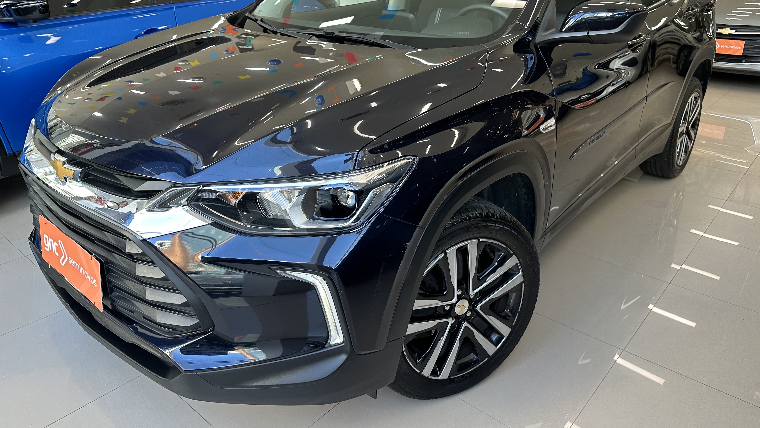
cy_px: 155
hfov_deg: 69.9
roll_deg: +0.1
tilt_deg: -18.7
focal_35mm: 27
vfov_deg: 42.5
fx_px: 544
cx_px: 373
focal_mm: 6.86
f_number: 1.78
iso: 125
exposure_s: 1/120
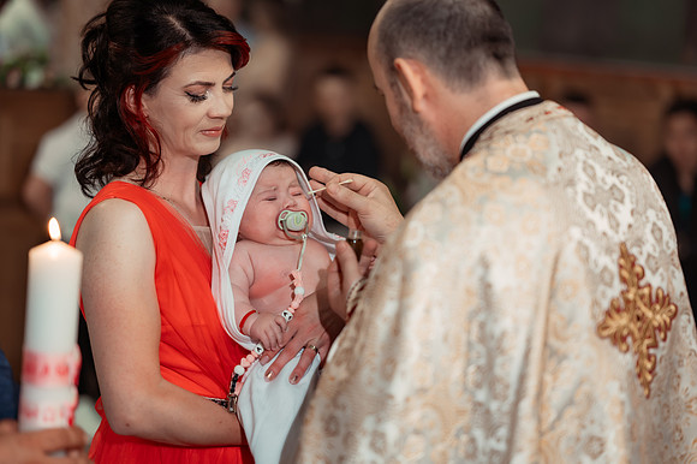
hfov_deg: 23.9
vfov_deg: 16.1
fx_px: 1645
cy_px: 232
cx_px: 348
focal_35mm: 85
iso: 1600
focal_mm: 85
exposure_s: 1/250
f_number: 2
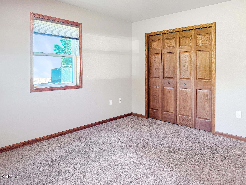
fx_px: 171
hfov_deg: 71.6
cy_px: 92
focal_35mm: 24
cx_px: 123
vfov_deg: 56.8
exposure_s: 1/60
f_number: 1.8
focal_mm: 6.76
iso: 250
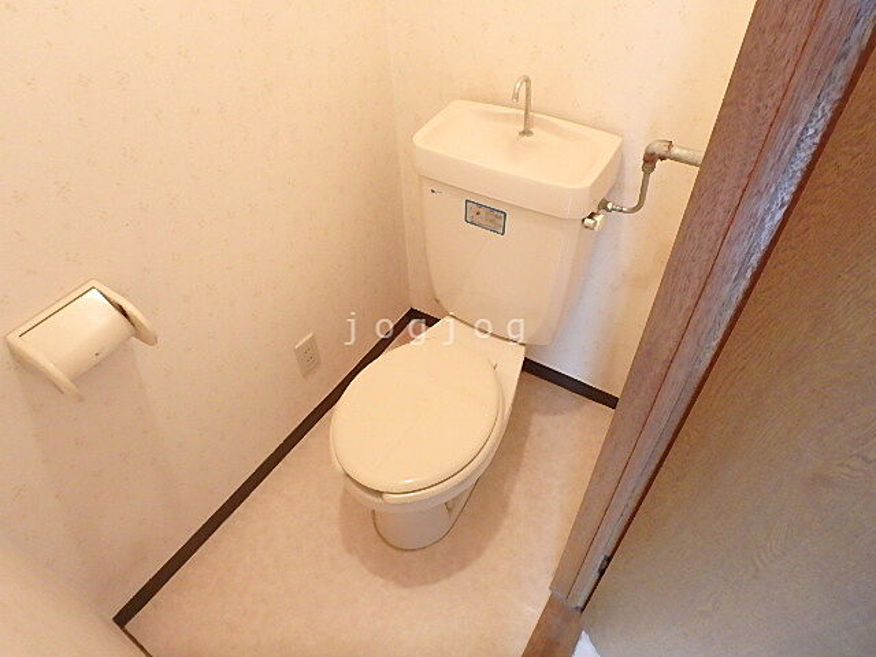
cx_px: 438
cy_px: 328
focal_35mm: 21
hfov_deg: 79.0
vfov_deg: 63.4
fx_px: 531
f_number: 3.5
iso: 800
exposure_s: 1/30
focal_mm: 3.7
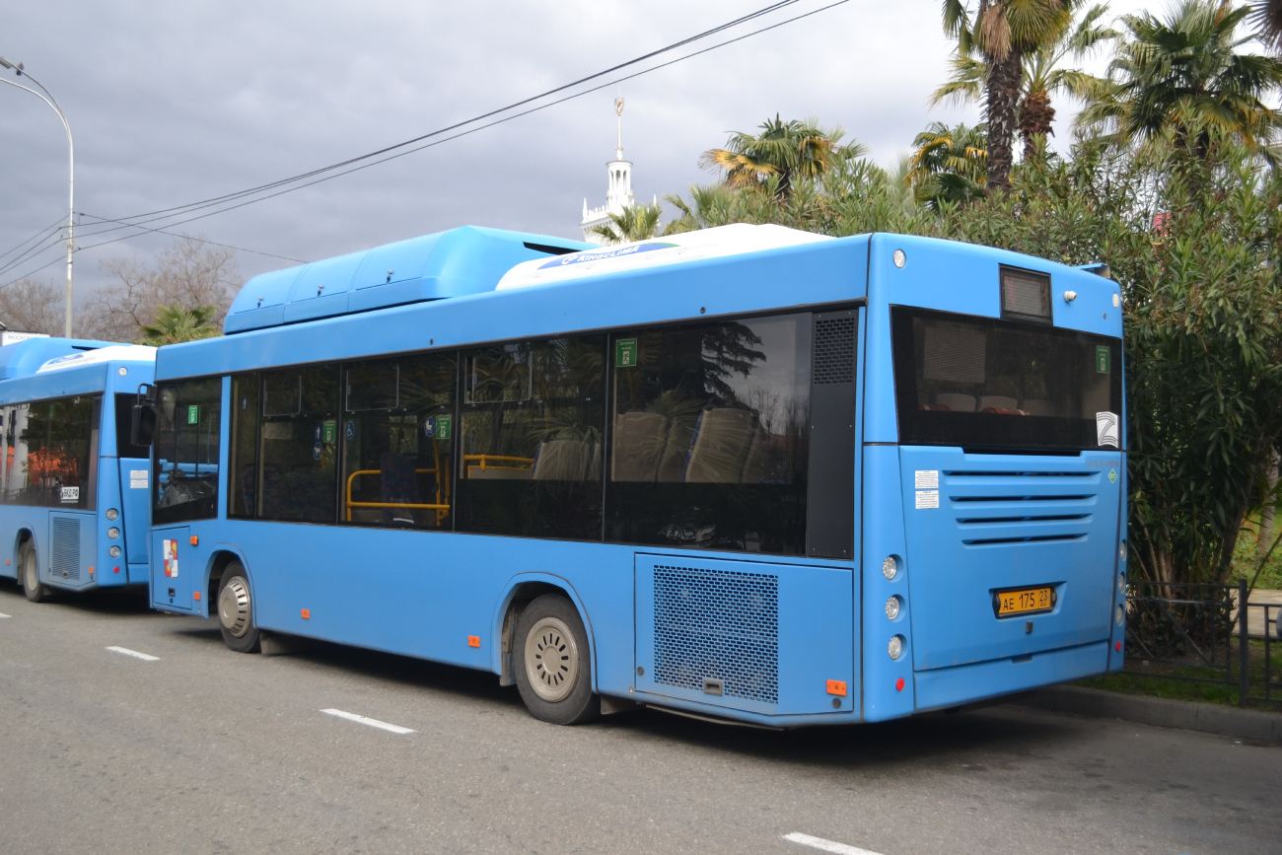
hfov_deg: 53.1
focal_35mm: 36
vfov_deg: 36.9
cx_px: 641
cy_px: 428
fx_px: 1282
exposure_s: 1/800
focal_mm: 24
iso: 400
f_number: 4
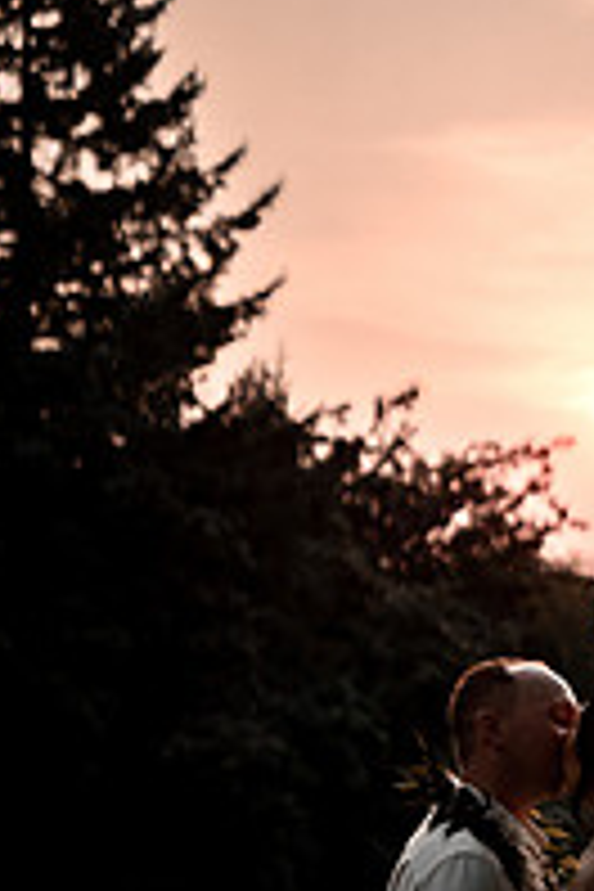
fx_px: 3539
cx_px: 572
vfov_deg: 14.2
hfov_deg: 9.5
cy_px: 796
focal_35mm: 143
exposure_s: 1/4000
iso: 1250
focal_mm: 63
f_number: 2.8
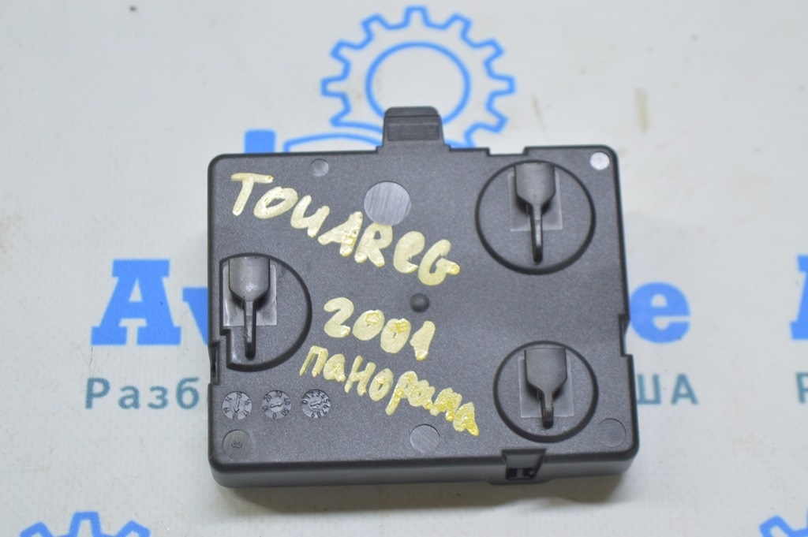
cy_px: 268
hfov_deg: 24.6
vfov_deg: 16.5
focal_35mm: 82
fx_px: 1850
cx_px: 404
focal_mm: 55
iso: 400
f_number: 5.6
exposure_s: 1/20
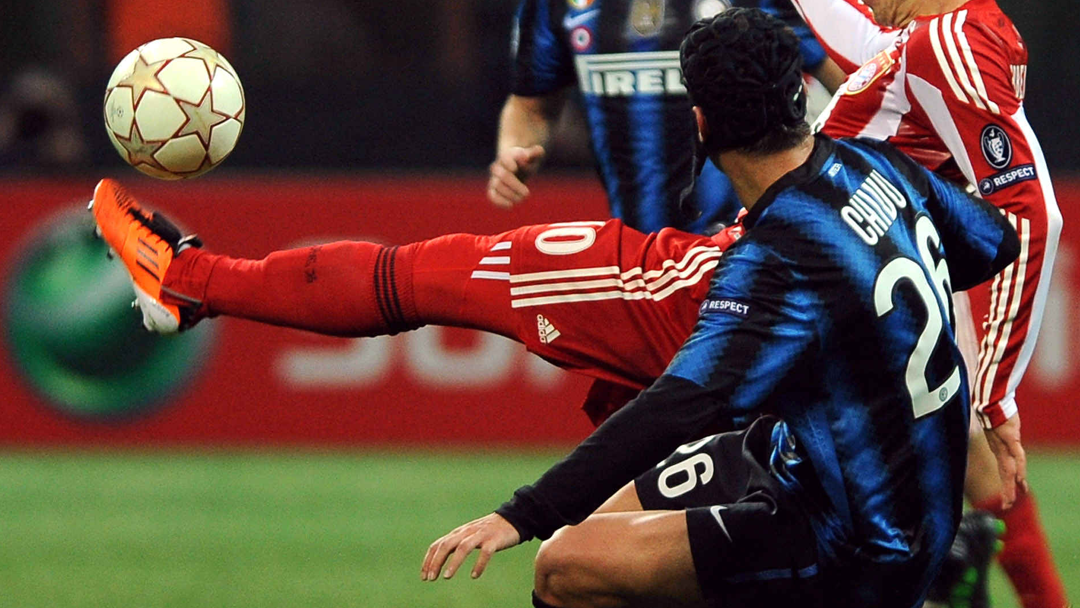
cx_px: 756
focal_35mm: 700
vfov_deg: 1.7
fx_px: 20047
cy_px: 300
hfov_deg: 3.1
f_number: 4
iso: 1600
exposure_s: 1/1000
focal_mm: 420
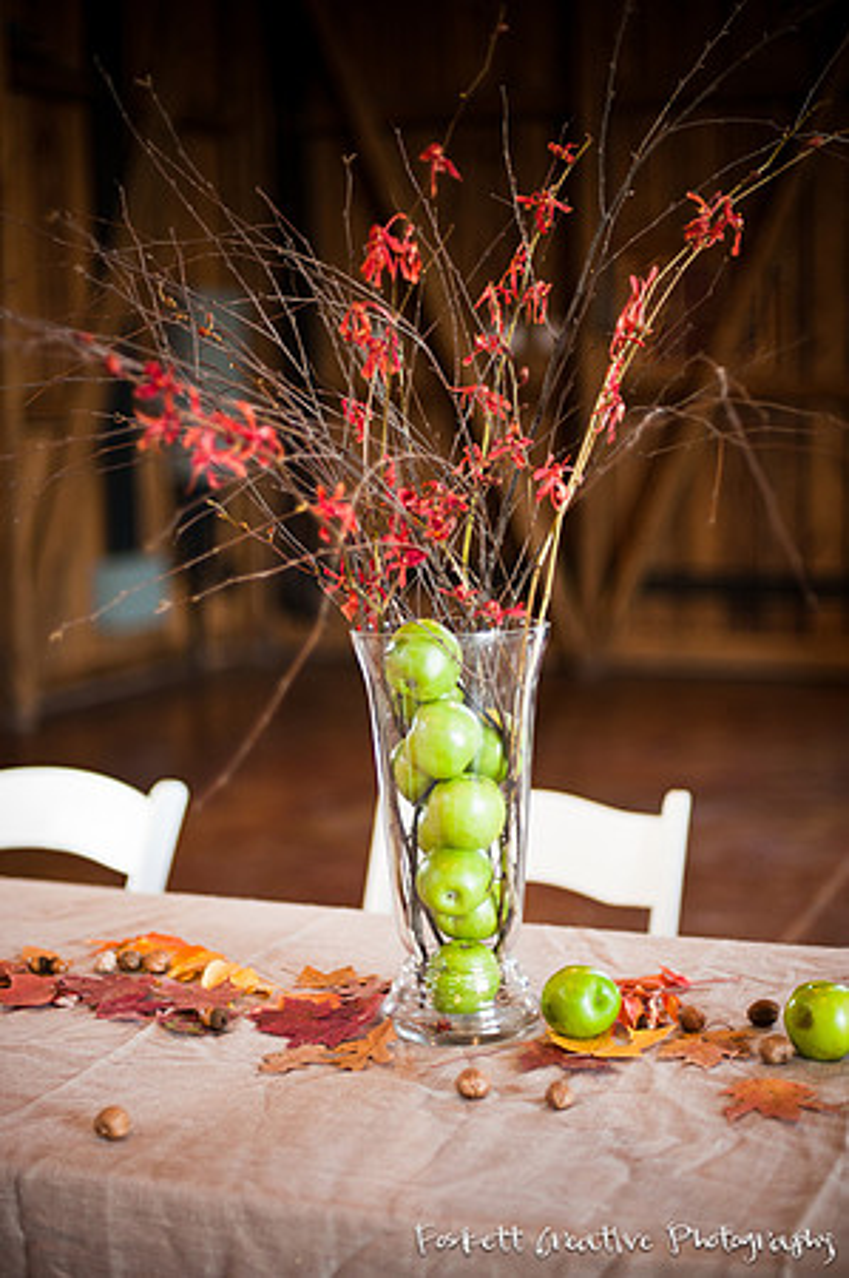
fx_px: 1773
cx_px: 424
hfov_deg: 26.9
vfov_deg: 39.6
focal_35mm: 50
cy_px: 639
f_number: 1.4
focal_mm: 50
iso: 640
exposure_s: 1/160
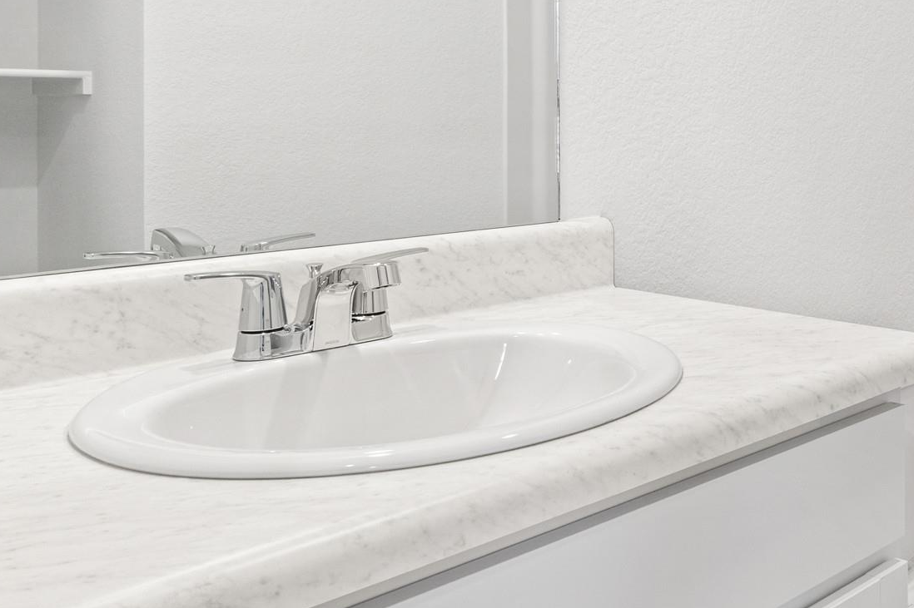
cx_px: 897
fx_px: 1040
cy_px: 125
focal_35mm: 41
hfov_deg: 41.7
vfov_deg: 31.8
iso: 250
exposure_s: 1/5
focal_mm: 12
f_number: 9
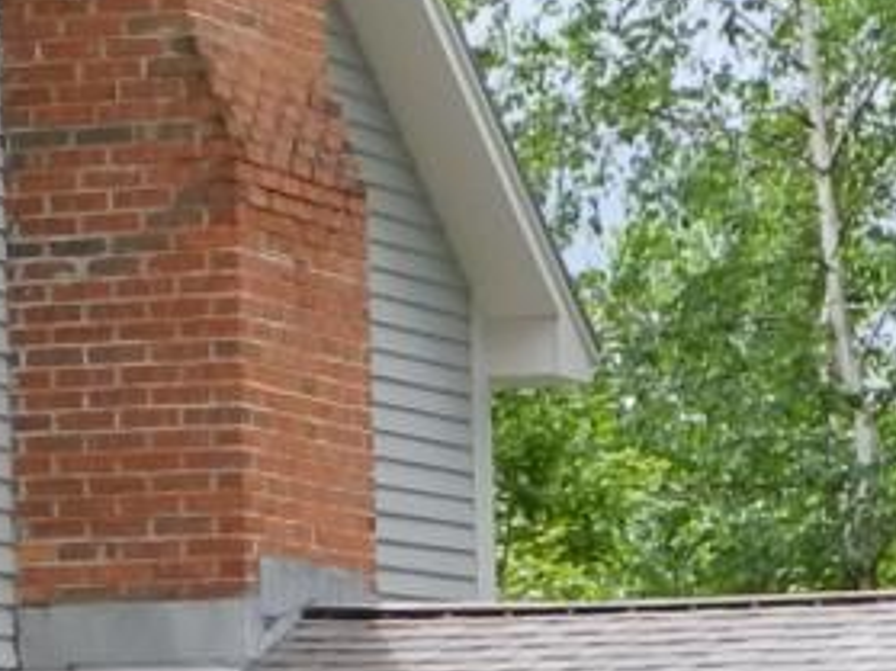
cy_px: 1082
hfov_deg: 7.1
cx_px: 774
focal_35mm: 279
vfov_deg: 5.3
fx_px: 7219
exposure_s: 1/1250
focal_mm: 16.3
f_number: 4.5
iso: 400
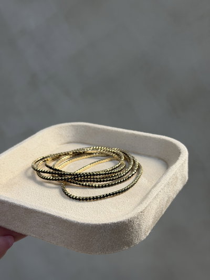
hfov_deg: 30.3
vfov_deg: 39.6
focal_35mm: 48
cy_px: 140
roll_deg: +1.3
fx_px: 388
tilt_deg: -20.0
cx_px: 105
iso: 50
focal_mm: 6.76
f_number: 1.78
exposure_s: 1/121
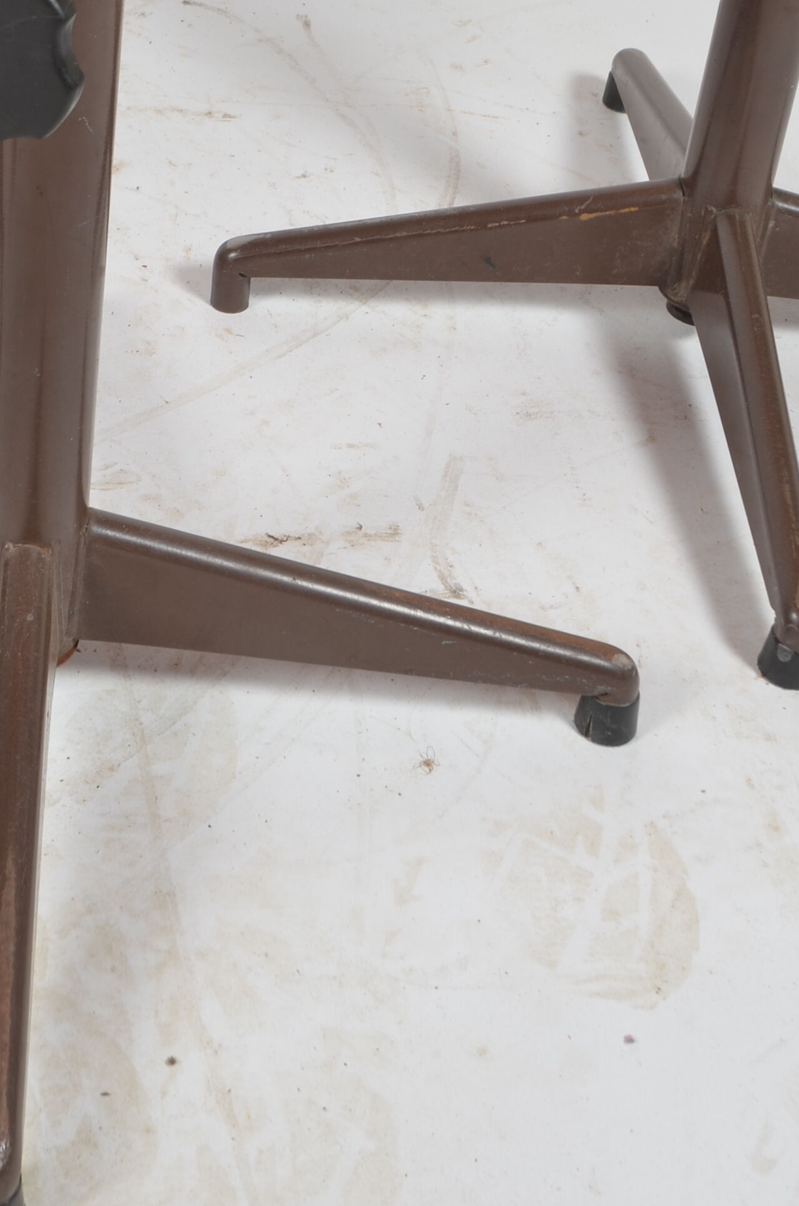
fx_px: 2307
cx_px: 64
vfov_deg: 27.9
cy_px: 68
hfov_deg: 19.3
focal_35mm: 69
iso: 100
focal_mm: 24
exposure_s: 1/125
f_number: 11
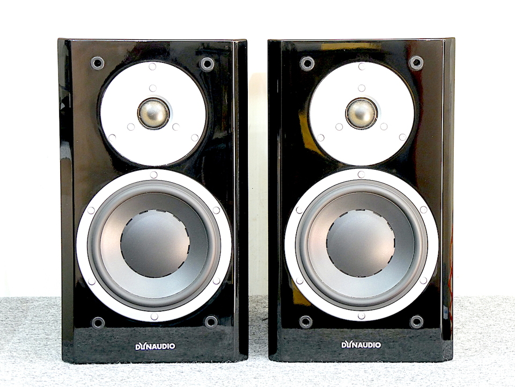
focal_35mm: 135
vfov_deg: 11.0
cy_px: 194
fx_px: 2008
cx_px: 258
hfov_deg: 14.6
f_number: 5.3
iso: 200
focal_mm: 24.2
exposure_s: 1/5
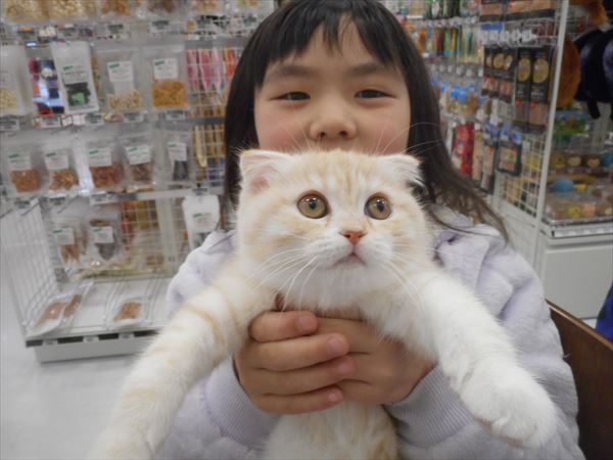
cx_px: 306
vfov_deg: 48.2
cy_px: 230
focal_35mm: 29
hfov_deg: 61.7
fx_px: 514
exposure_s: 1/80
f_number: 4
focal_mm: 5.2
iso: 400
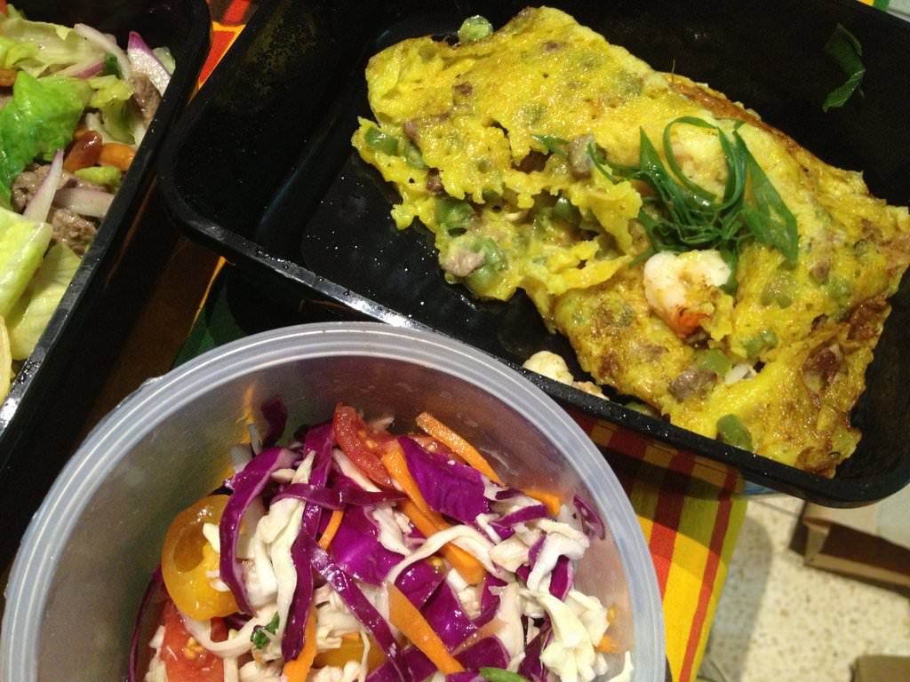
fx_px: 920
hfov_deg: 52.6
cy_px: 341
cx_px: 455
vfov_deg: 40.7
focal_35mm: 35
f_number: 2.4
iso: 400
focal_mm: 4.28
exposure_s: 1/17
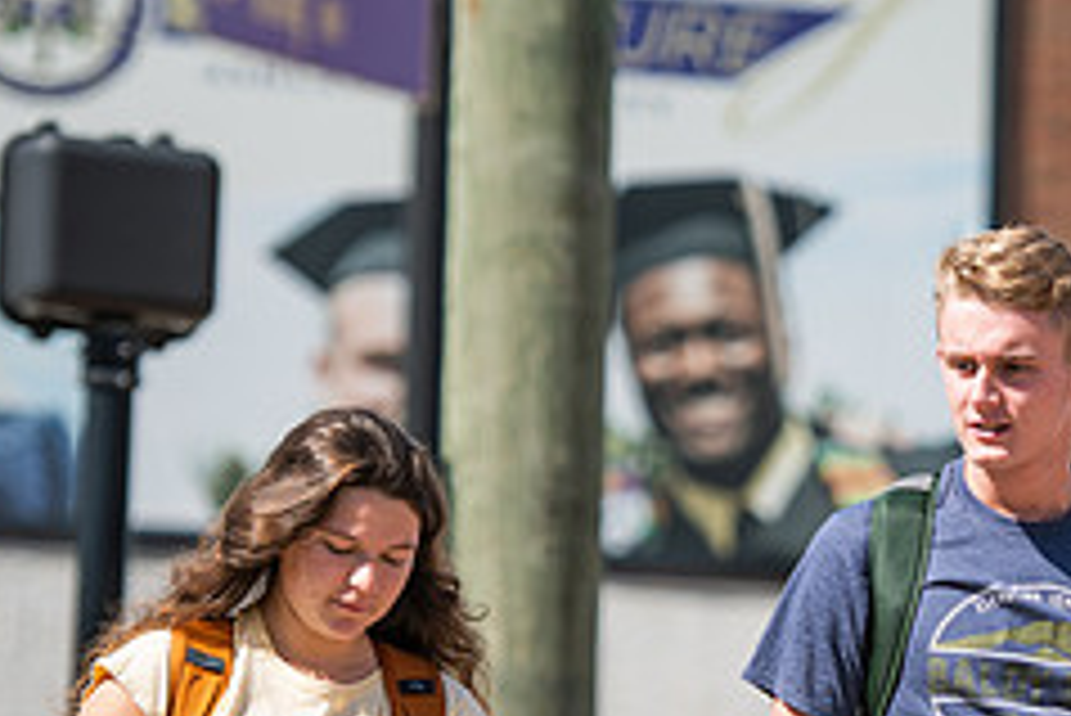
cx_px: 950
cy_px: 579
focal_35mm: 317
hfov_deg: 6.5
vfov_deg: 4.3
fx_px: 9436
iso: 64
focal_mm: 130
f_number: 3.2
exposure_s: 1/640
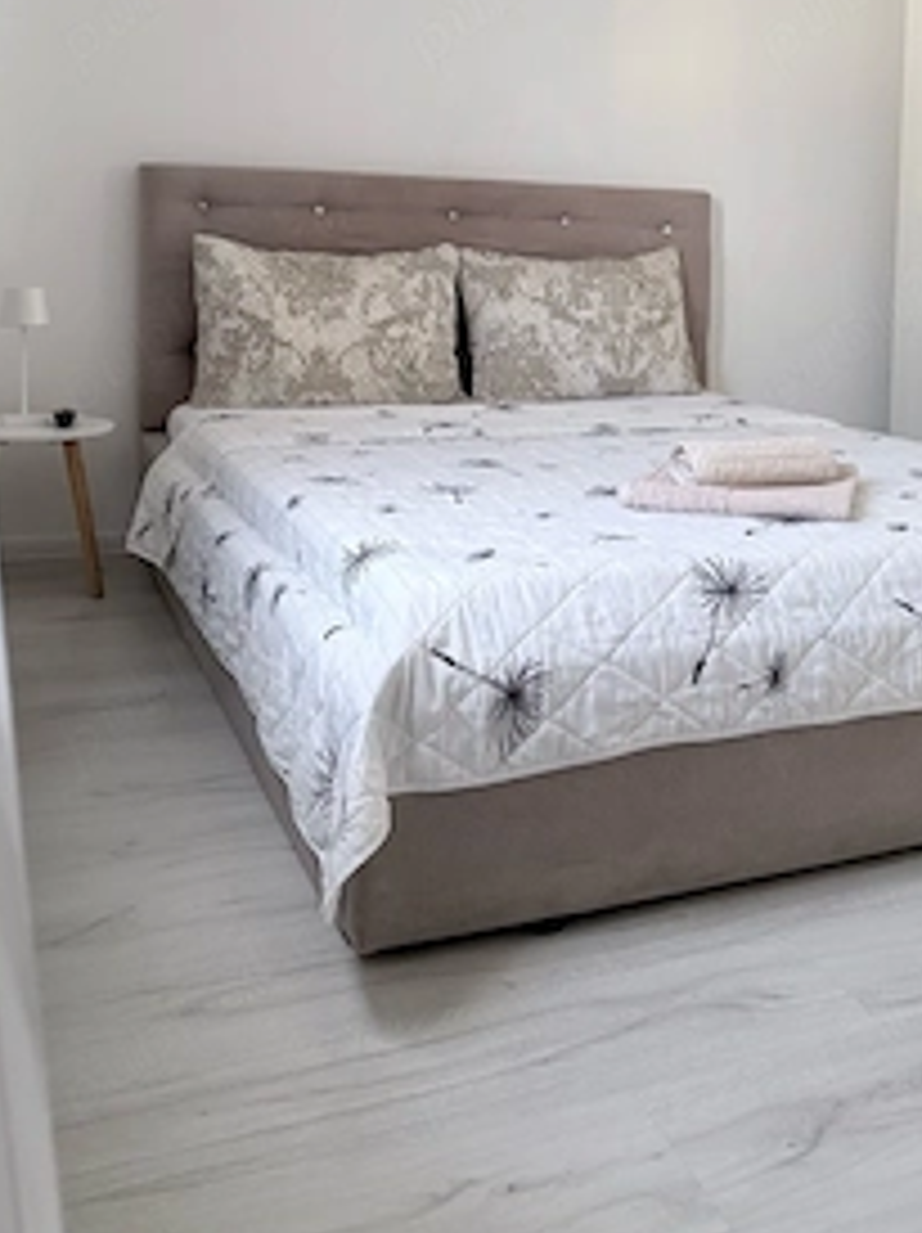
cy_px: 360
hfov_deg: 37.1
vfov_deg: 47.8
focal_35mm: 38
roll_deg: -2.4
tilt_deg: -4.2
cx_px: 643
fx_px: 1352
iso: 200
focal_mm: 5.96
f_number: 1.6
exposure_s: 1/60
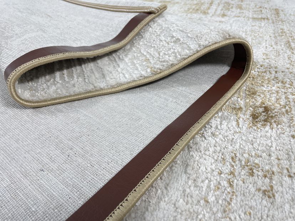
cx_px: 148
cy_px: 110
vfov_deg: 53.1
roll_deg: +0.9
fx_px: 222
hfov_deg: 67.3
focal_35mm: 26
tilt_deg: -38.1
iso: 40
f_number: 1.6
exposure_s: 1/100
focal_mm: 4.2
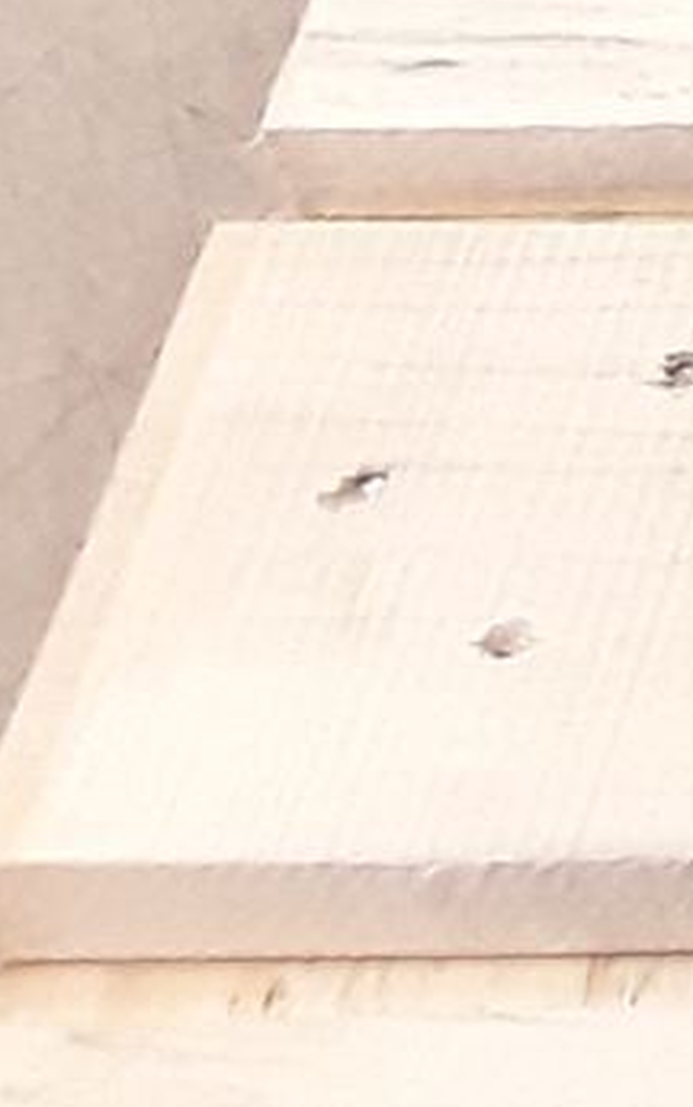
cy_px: -975
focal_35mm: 176
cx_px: 2743
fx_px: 5312
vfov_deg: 11.0
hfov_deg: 6.2
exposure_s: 1/50
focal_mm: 2.91
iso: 100
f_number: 1.9
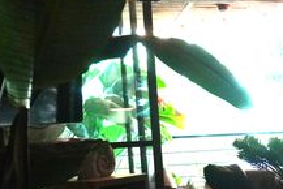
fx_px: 653
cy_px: 184
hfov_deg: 22.0
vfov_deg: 16.2
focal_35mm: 83
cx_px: 368
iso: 2000
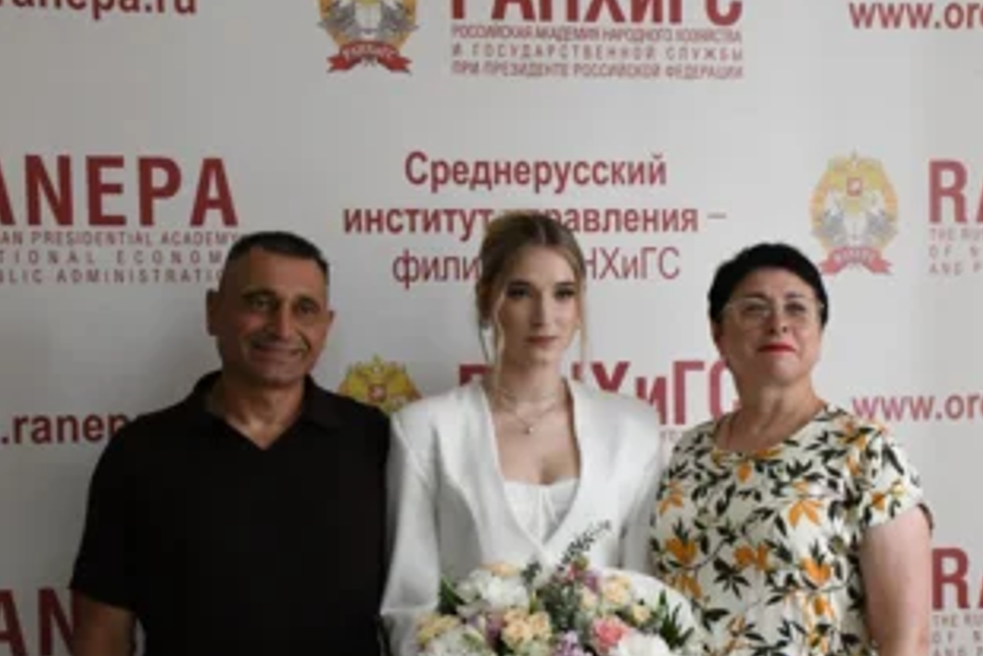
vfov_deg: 21.9
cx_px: 530
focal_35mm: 62
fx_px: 1694
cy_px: 417
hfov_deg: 32.4
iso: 6400
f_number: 8
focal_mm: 32
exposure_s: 1/250
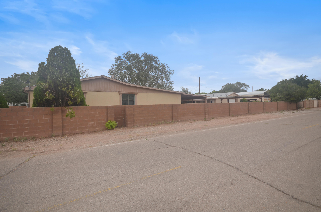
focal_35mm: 18
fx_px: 160
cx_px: 160
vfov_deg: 67.1
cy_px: 106
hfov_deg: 90.1
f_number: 6.3
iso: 100
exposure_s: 1/250
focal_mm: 12
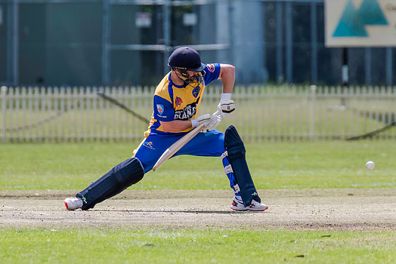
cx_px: 144
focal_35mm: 708
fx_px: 7792
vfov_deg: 1.9
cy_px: 106
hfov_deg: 2.9
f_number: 6.3
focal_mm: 550
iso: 800
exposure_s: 1/2500
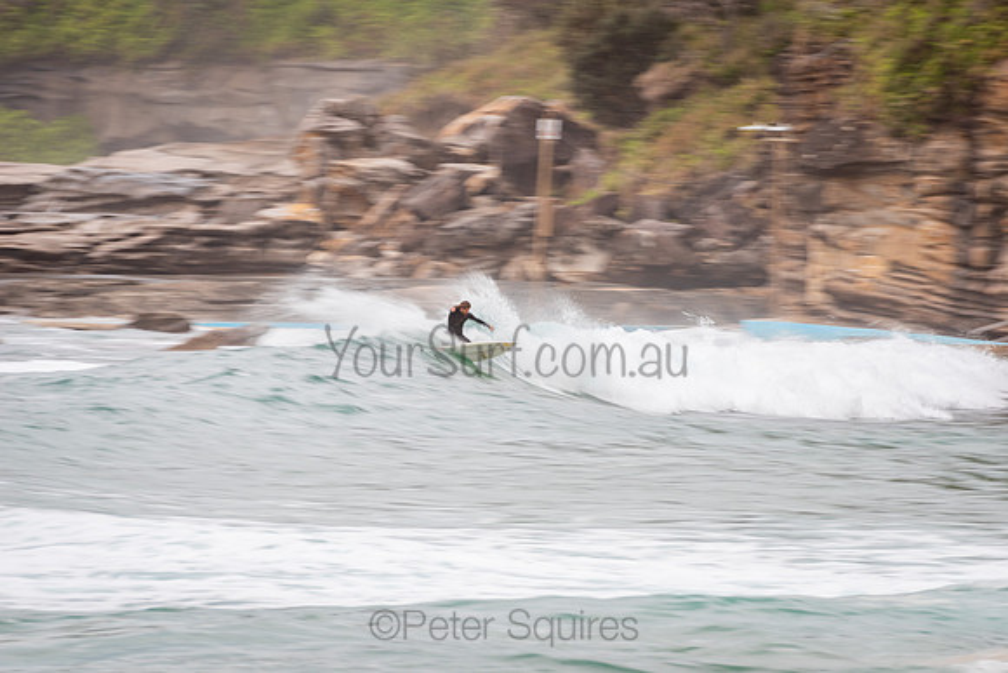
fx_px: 14003
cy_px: 336
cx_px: 504
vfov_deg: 2.8
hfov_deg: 4.1
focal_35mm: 500
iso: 64
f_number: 11
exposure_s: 1/20
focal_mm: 500
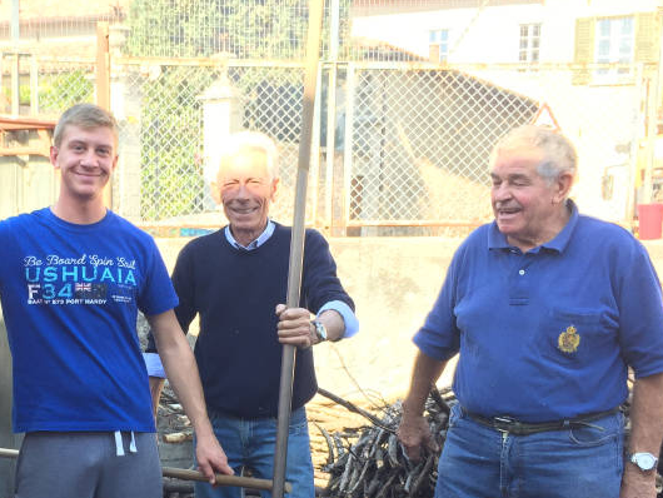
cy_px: 357
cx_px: 109
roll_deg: -1.3
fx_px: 1073
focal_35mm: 56
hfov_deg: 33.1
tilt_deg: -8.2
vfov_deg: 25.9
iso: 32
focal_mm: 4.15
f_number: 2.2
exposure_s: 1/127
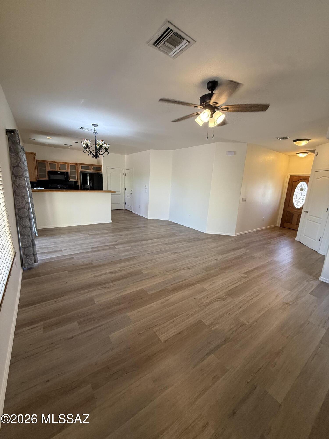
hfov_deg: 85.7
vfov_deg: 102.1
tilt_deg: -11.1
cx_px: 164
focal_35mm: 14
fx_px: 177
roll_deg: -3.5
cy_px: 220
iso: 200
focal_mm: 2.22
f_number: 2.2
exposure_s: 1/120
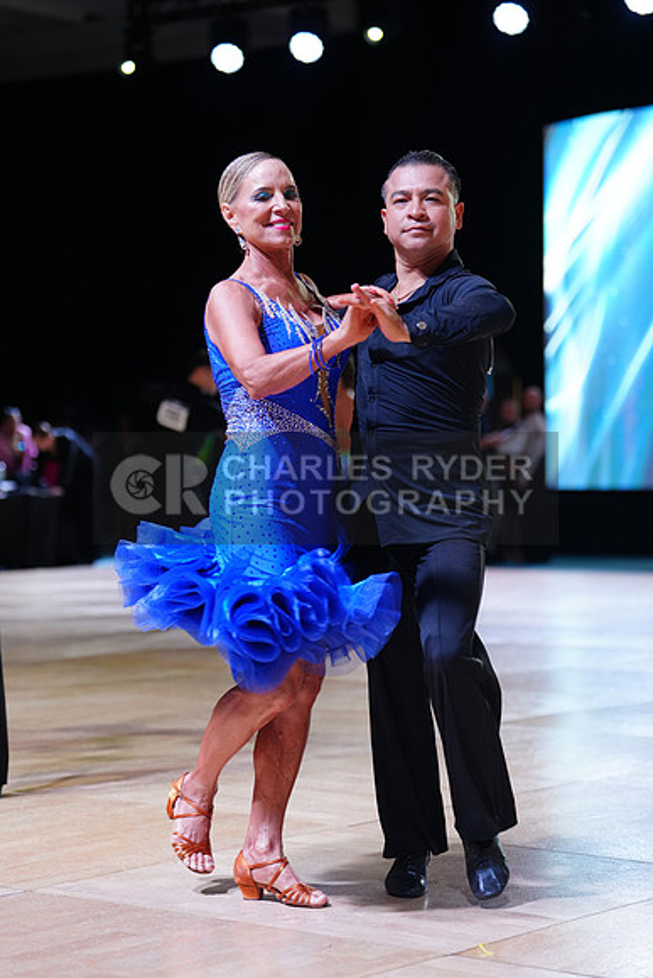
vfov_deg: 23.4
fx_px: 2366
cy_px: 489
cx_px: 326
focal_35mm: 87
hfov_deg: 15.7
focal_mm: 87
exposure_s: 1/400
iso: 800
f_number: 2.8
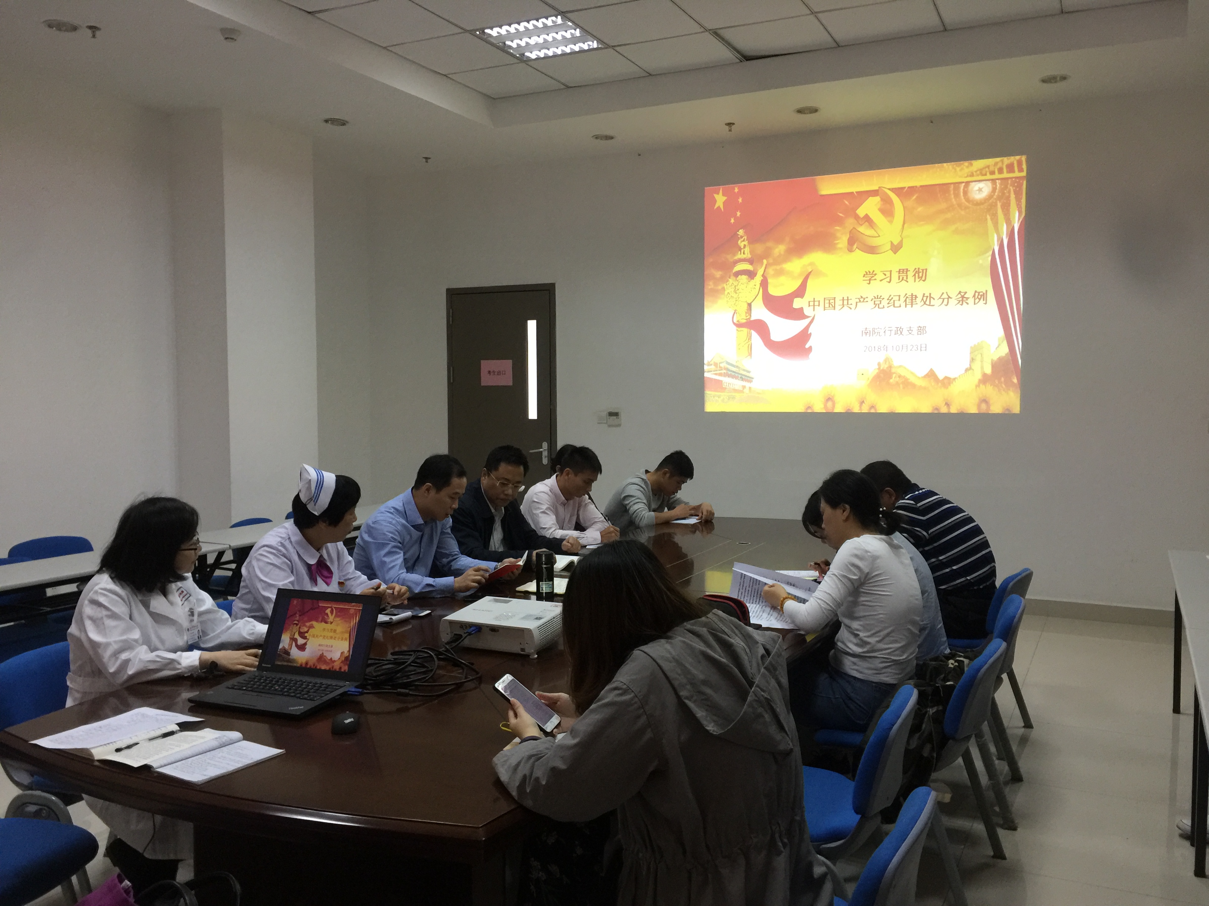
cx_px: 604
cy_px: 453
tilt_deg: -3.4
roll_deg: -1.3
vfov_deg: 48.2
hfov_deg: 61.7
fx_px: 1013
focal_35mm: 29
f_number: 2.2
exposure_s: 1/17
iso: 100
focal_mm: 4.15
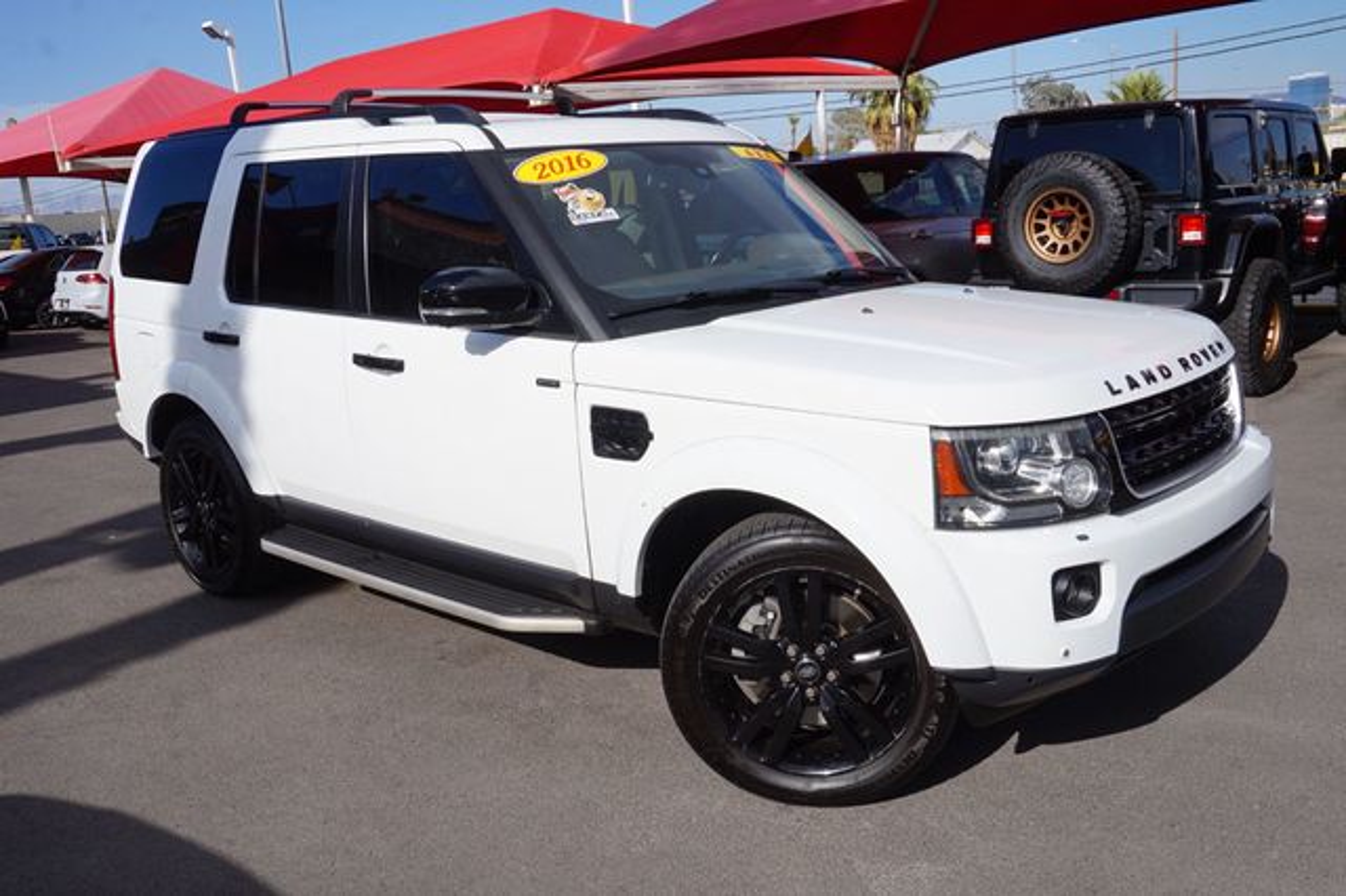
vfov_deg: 39.9
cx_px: 673
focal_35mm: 33
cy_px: 448
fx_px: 1233
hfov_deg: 57.2
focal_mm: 22
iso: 100
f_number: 14
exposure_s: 1/160
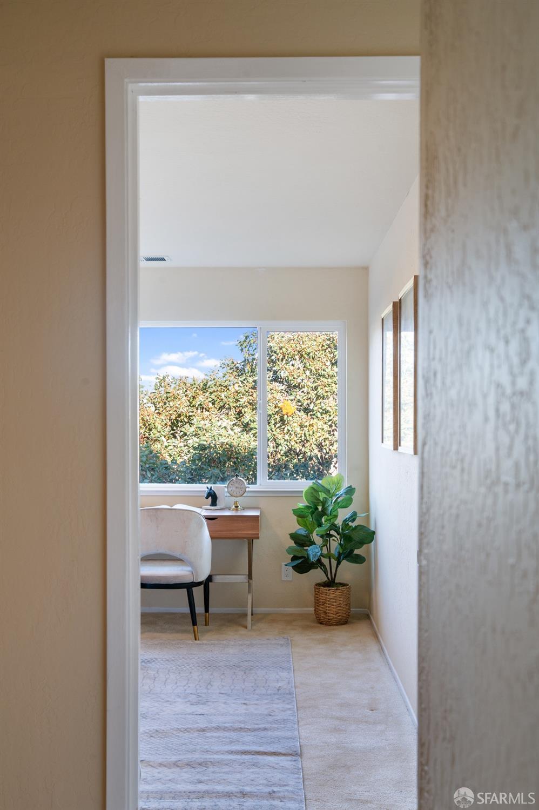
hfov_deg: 30.5
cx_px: 270
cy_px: 405
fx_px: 989
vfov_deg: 44.5
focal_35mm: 44
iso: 640
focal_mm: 44
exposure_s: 1/10
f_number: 8
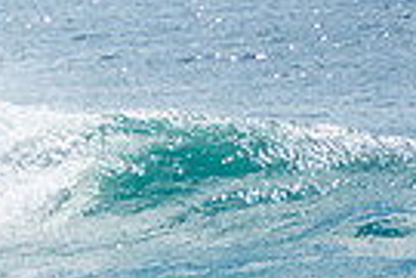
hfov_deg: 0.8
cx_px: -431
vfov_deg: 0.5
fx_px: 29823
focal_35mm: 2581
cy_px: 227
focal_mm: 400
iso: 180
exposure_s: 1/1250
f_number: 5.6
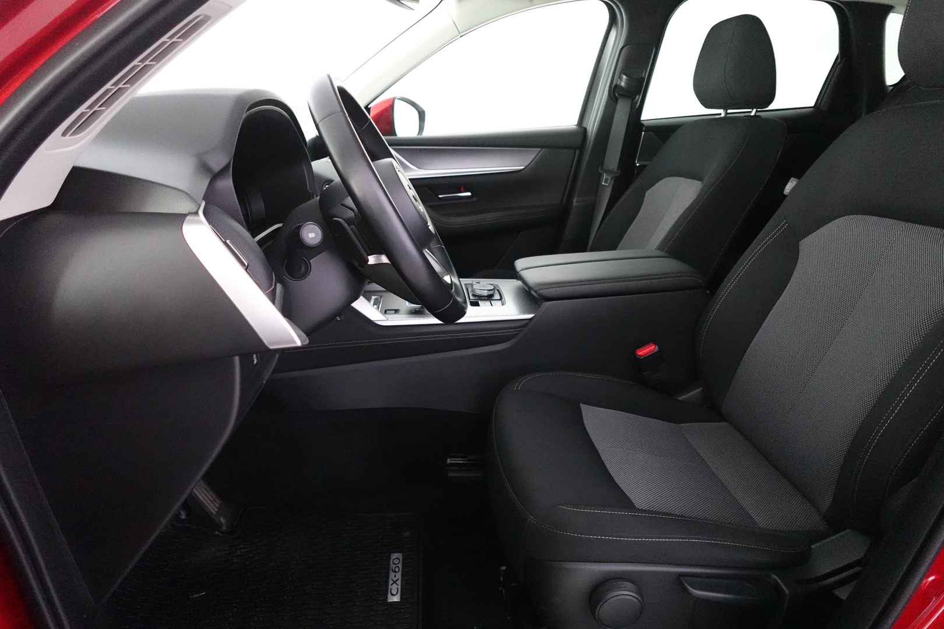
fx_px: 524
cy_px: 314
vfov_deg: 61.9
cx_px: 472
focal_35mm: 20
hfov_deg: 84.0
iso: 4000
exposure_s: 1/80
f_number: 2
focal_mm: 7.6
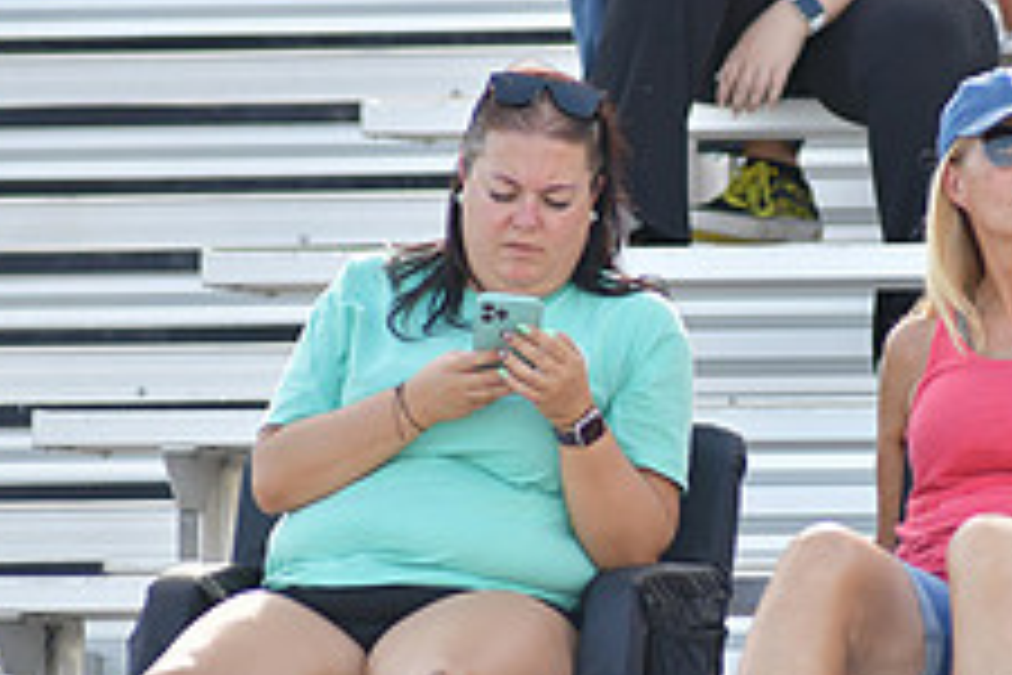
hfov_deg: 2.7
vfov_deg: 1.8
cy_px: 425
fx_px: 21784
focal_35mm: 775
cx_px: 733
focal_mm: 300
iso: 640
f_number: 3.5
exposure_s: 1/2000
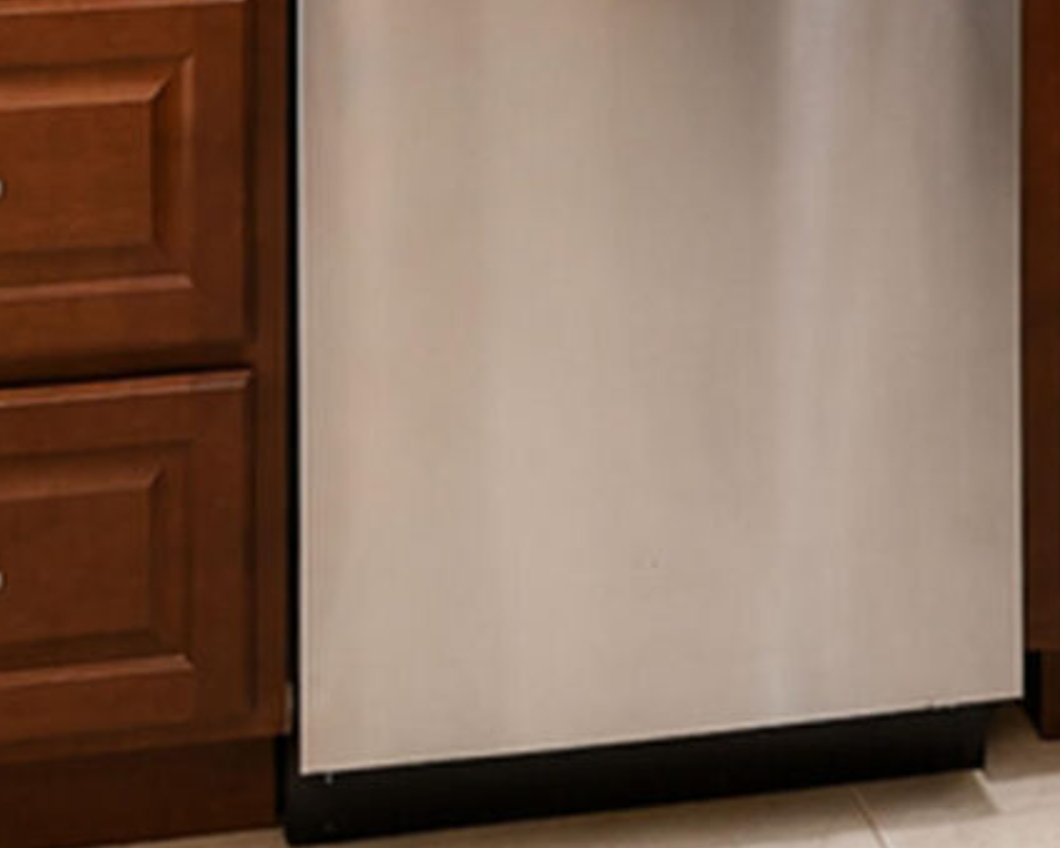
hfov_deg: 22.4
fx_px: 2666
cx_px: 690
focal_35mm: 85
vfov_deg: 15.5
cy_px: -679
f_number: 4.5
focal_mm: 10
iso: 1600
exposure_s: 1/40
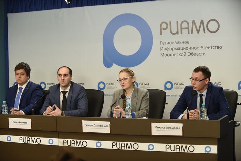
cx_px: 120
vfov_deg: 19.4
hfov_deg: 28.9
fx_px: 468
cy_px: 80
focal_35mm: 70
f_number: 4
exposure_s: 1/250
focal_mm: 70
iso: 1600
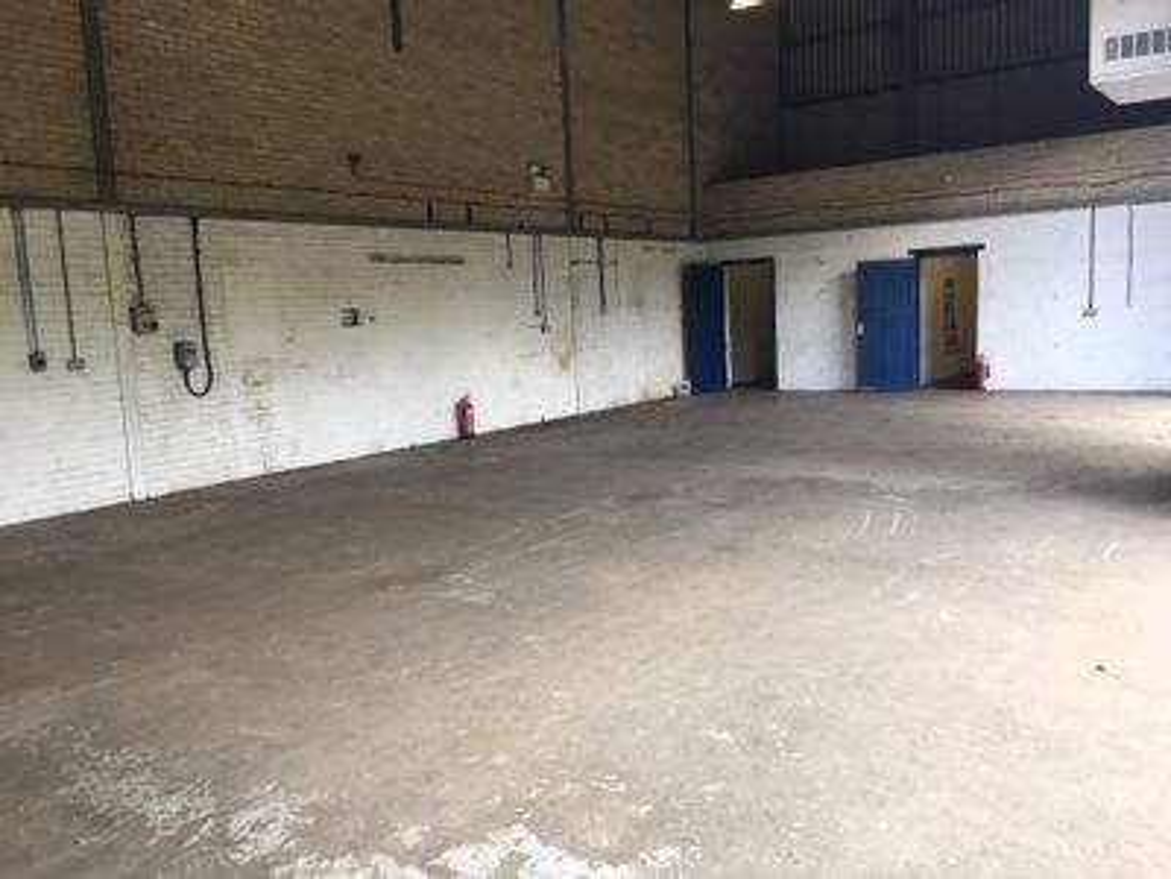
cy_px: 440
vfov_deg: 48.2
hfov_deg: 61.7
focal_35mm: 29
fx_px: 981
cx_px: 586
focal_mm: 4.15
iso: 40
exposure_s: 1/100
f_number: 2.2
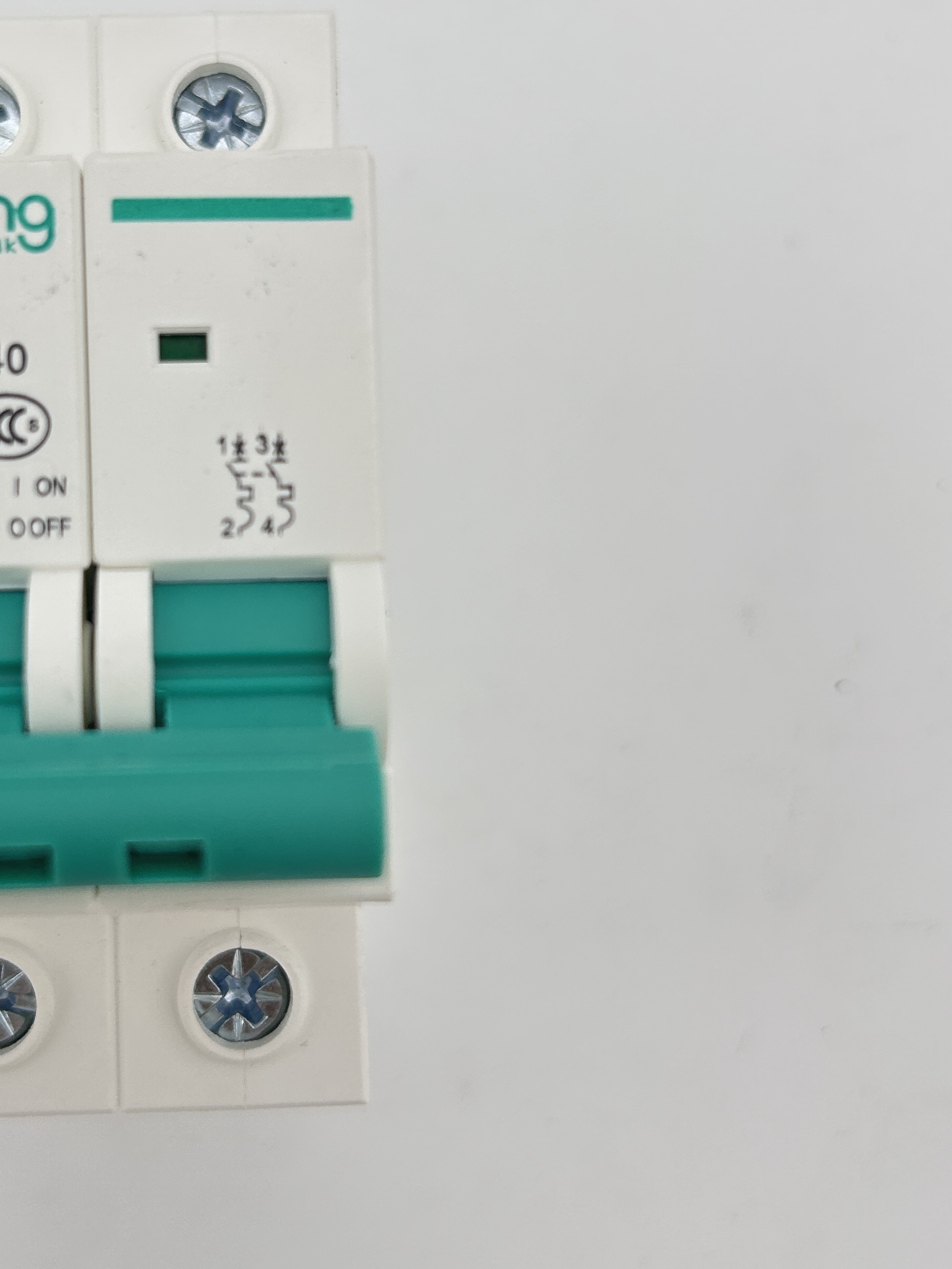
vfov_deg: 42.8
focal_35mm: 44
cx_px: 225
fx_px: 1614
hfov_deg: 32.2
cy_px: 538
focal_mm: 5.7
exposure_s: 1/932
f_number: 1.5
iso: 50
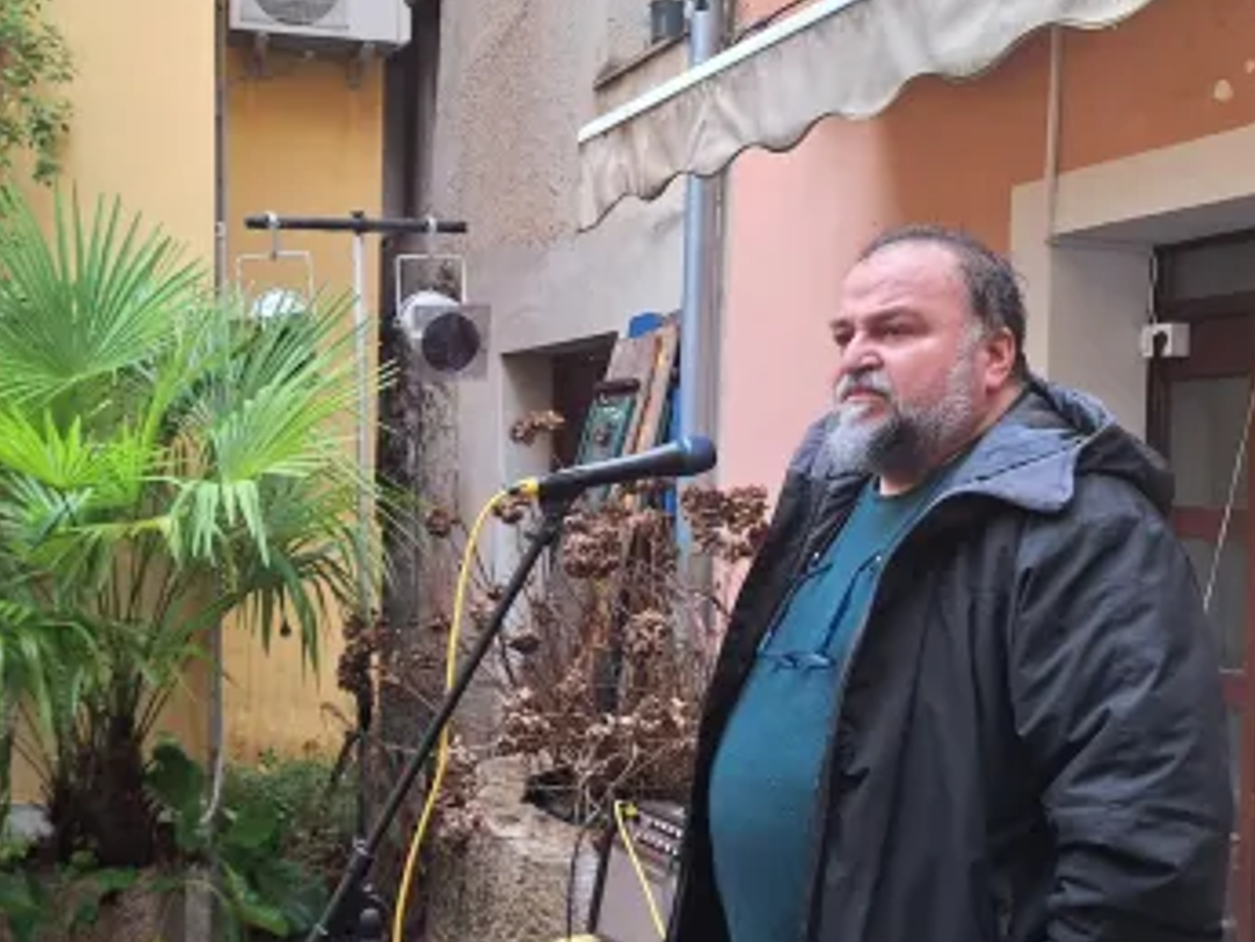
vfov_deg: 35.9
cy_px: 516
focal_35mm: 40
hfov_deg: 46.3
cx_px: 462
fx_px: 1451
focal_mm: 5.54
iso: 40
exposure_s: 1/160
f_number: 1.8
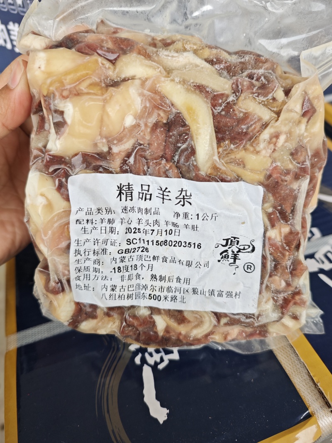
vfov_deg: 73.9
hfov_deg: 58.9
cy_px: 222
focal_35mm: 23
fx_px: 294
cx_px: 166
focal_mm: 6.55
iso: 50
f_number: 1.6
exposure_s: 1/159
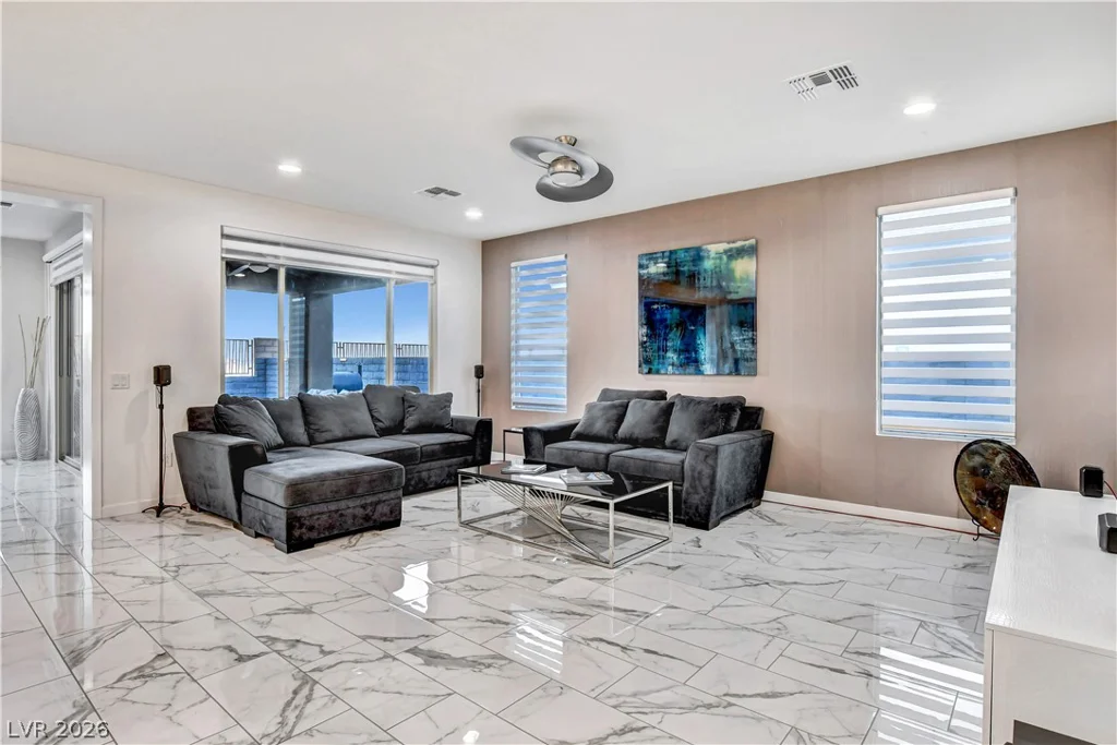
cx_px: 558
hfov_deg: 100.4
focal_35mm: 15
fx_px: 465
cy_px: 372
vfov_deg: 77.3
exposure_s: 1/13
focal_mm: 10
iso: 400
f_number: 9
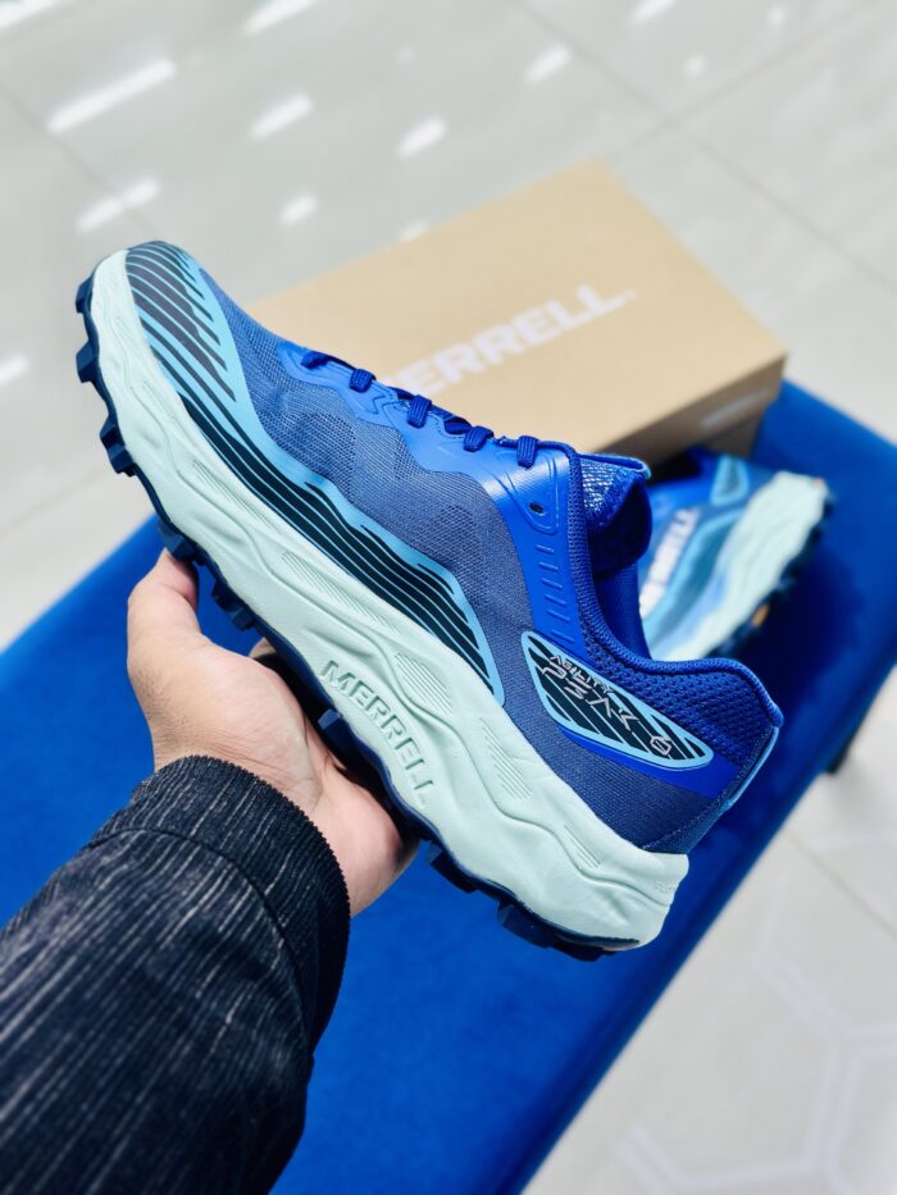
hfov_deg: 30.3
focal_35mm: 48
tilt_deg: -56.3
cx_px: 448
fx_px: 1658
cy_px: 598
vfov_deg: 39.7
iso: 80
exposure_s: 1/141
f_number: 1.78
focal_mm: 6.86
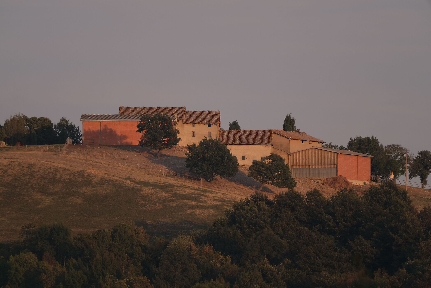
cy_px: 144
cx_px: 216
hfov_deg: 3.3
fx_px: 7542
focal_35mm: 630
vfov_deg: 2.2
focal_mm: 420
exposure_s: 1/125
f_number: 8
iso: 160
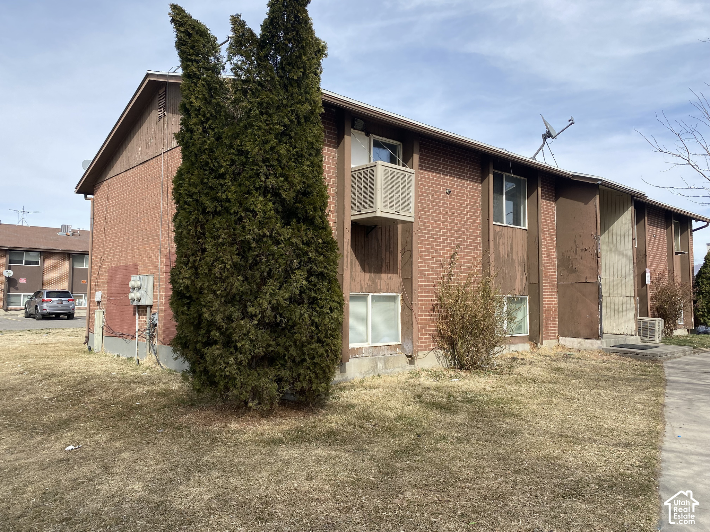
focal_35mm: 26
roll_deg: +0.0
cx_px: 355
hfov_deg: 67.3
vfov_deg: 53.1
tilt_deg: +3.9
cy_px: 266
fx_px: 533
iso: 32
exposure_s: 1/2268
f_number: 1.8
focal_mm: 4.25
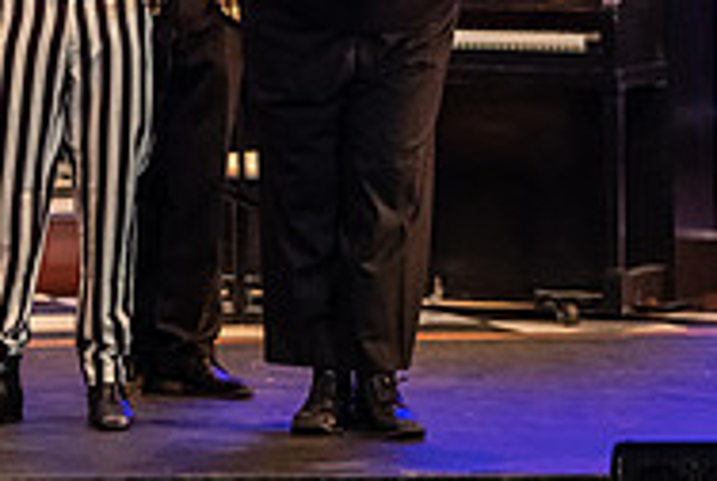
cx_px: -69
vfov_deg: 4.0
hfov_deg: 5.9
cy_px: -155
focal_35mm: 345
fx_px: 6882
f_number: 3.2
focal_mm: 112
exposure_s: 1/200
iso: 3200
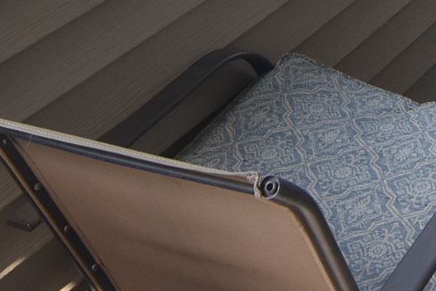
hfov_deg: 21.9
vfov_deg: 14.2
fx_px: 1062
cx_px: 481
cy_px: -187
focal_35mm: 88
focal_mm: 11
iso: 320
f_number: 8
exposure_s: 1/250
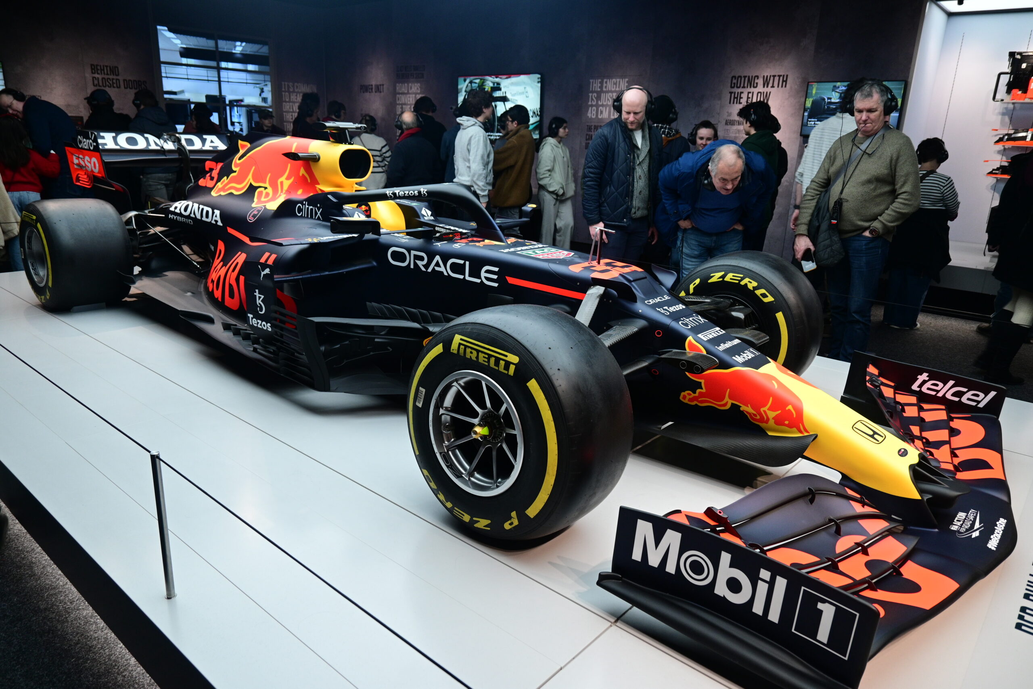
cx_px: 516
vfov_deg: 53.1
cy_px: 344
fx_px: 689
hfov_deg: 73.7
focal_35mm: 24
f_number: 4
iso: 500
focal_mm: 16
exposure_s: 1/60
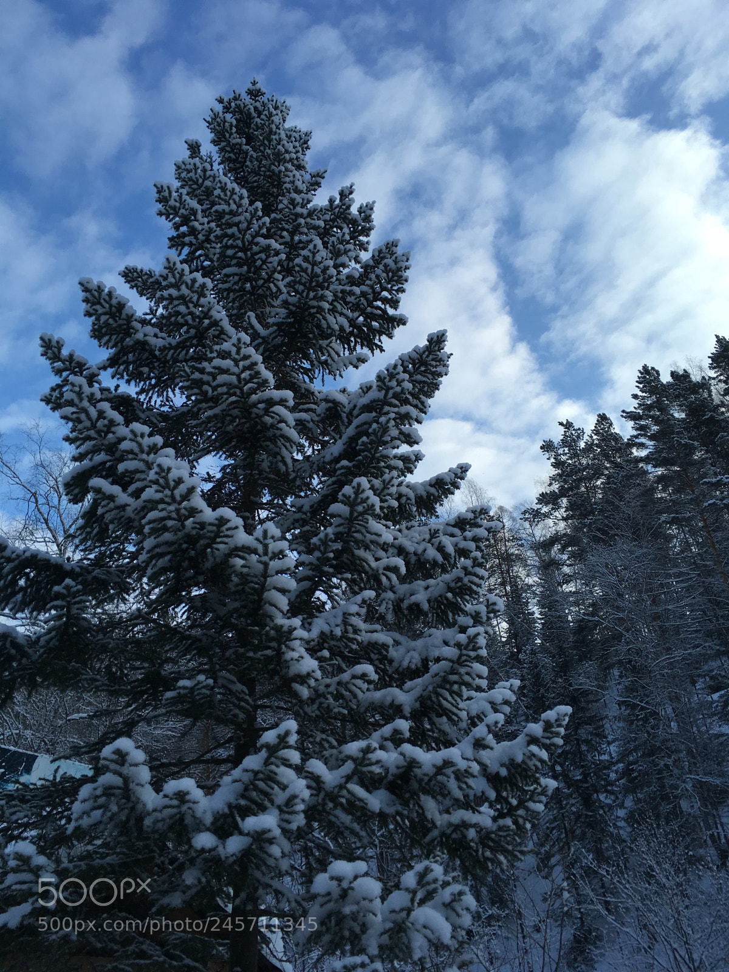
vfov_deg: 61.7
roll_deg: +1.7
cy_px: 486
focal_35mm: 29
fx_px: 814
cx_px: 364
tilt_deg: +33.1
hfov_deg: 48.2
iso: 25
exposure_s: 1/785
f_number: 2.2
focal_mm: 4.15
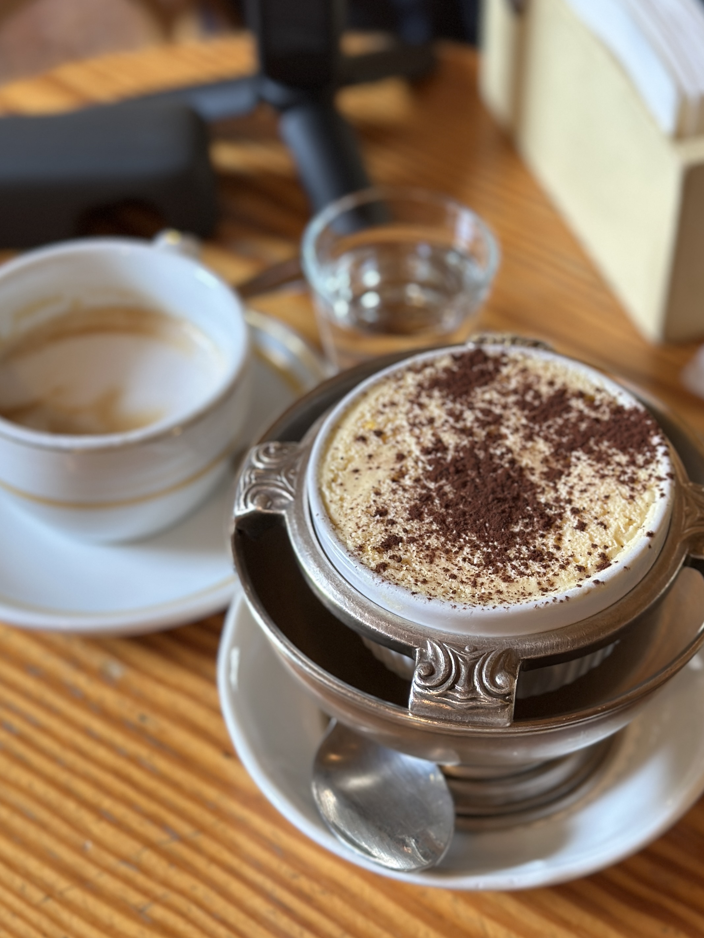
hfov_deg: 21.5
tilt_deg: -46.1
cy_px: 436
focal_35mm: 68
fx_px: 1844
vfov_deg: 28.5
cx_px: 483
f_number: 1.78
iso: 100
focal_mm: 6.86
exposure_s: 1/50
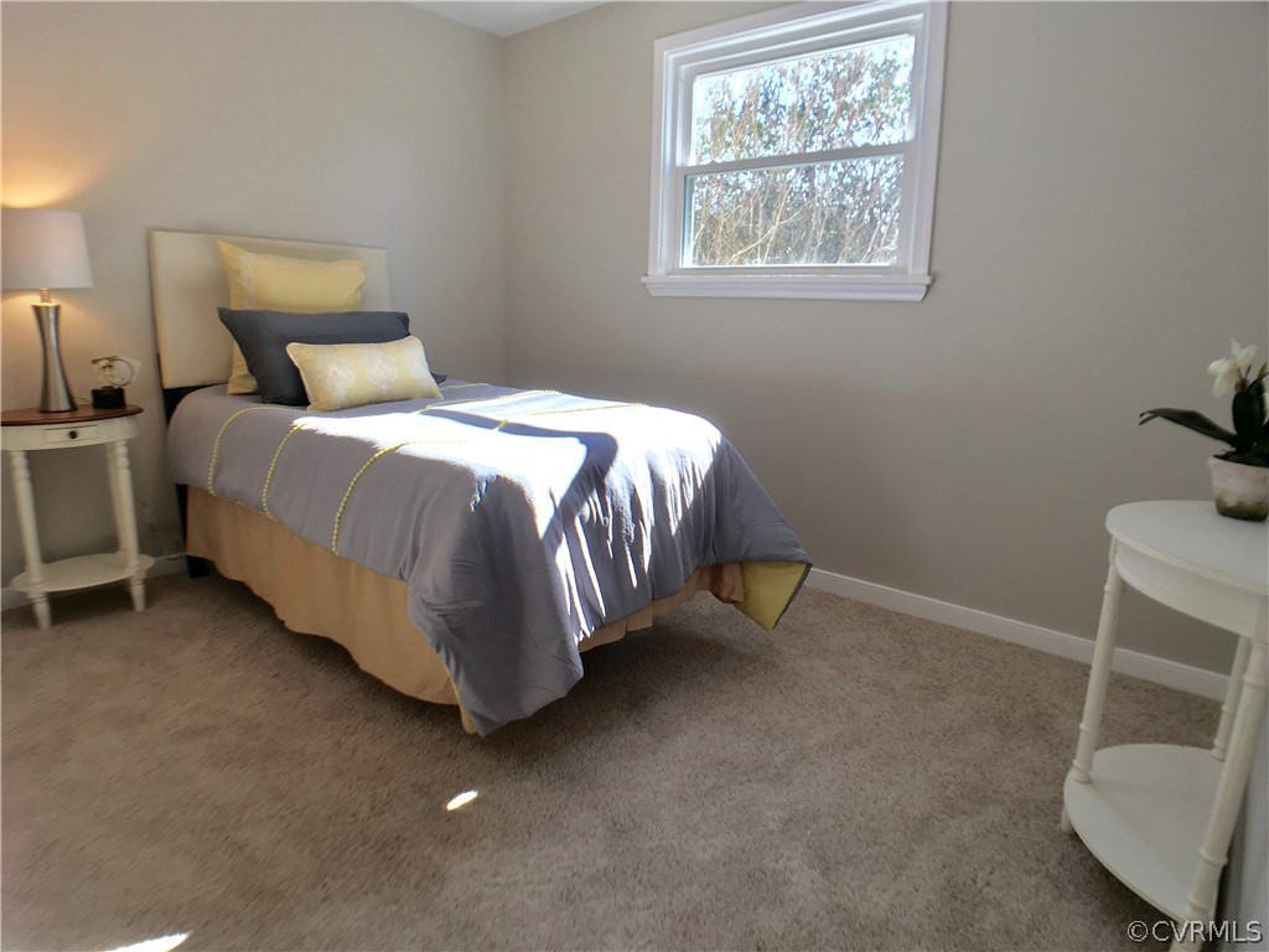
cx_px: 634
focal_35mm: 29
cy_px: 476
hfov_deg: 61.7
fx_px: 1063
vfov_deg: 48.2
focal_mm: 4.15
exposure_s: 1/60
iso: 25
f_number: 2.2
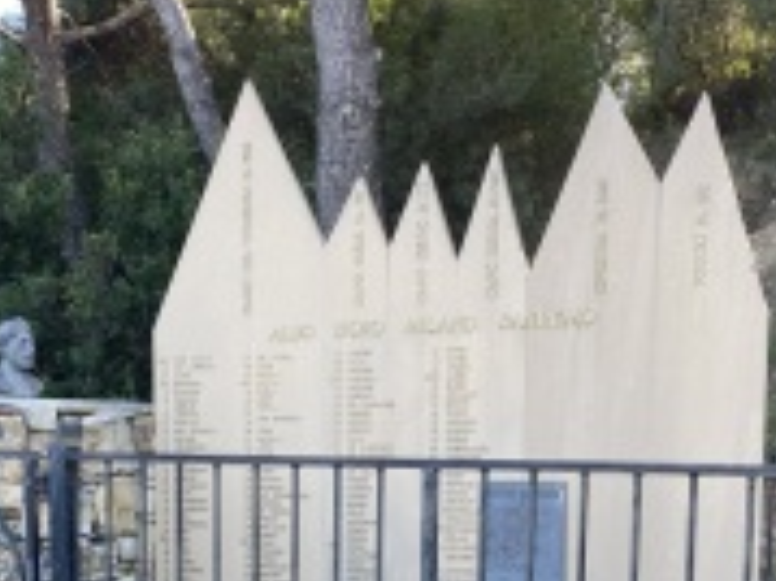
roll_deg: -1.4
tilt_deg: -8.1
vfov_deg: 24.2
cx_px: 282
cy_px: 564
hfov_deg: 33.1
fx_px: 1299
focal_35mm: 58
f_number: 1.8
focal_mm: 4.25
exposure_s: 1/125
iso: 32
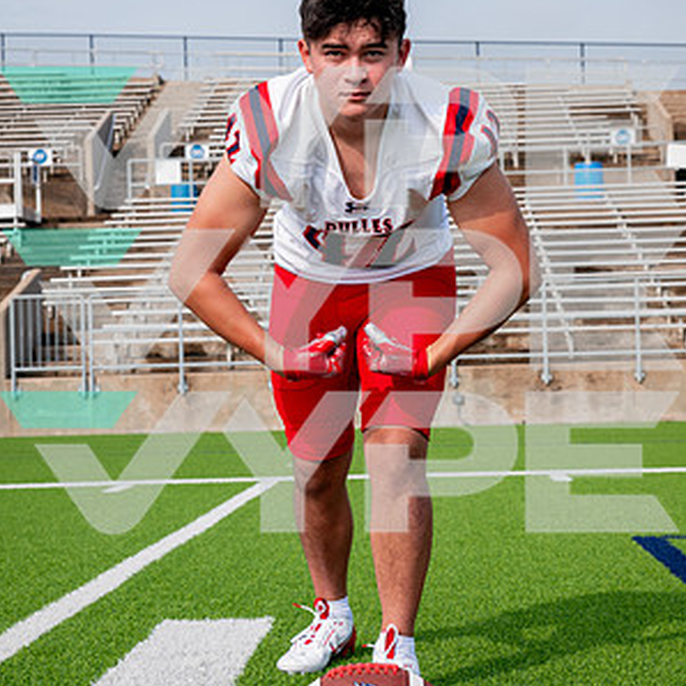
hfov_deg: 22.5
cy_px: 302
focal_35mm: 77
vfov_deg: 22.5
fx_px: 1726
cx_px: 343
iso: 125
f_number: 7.1
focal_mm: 60
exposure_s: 1/320
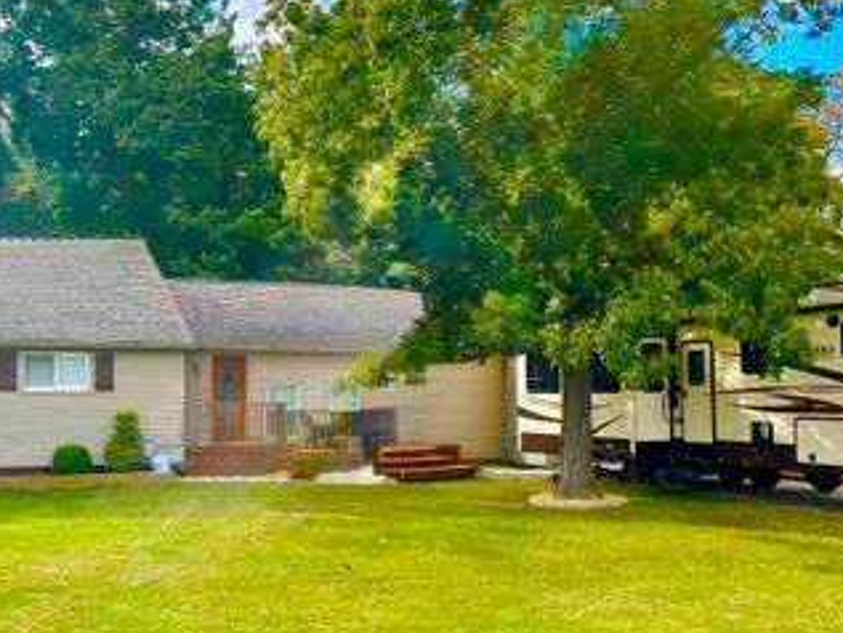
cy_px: 382
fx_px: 999
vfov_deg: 35.0
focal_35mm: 41
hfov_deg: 45.0
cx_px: 271
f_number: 1.6
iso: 32
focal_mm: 4.2
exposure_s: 1/1667
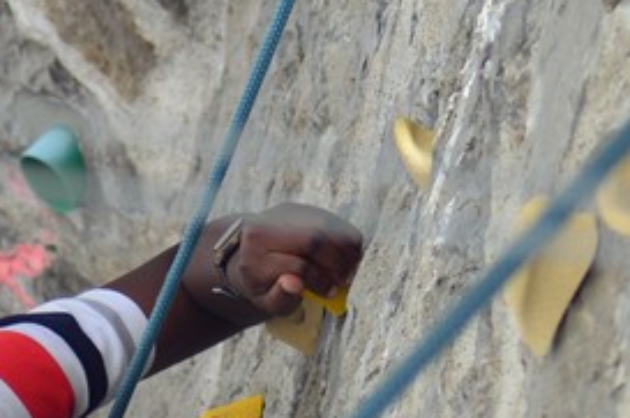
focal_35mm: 394
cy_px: 699
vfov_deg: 3.5
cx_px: -143
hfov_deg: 5.2
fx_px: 6883
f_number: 5
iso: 100
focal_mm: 70
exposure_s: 1/320
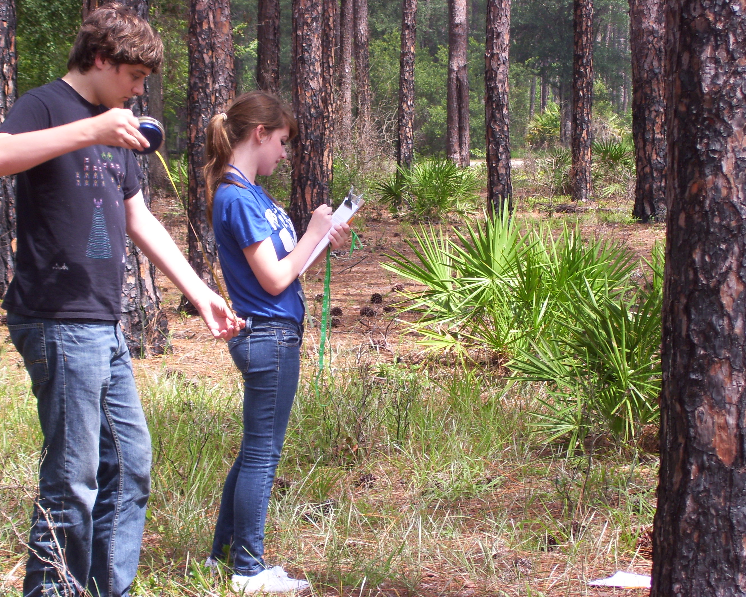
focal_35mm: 113
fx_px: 2495
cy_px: 300
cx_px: 359
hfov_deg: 17.0
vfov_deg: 13.6
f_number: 4.6
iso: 80
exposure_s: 1/100
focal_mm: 18
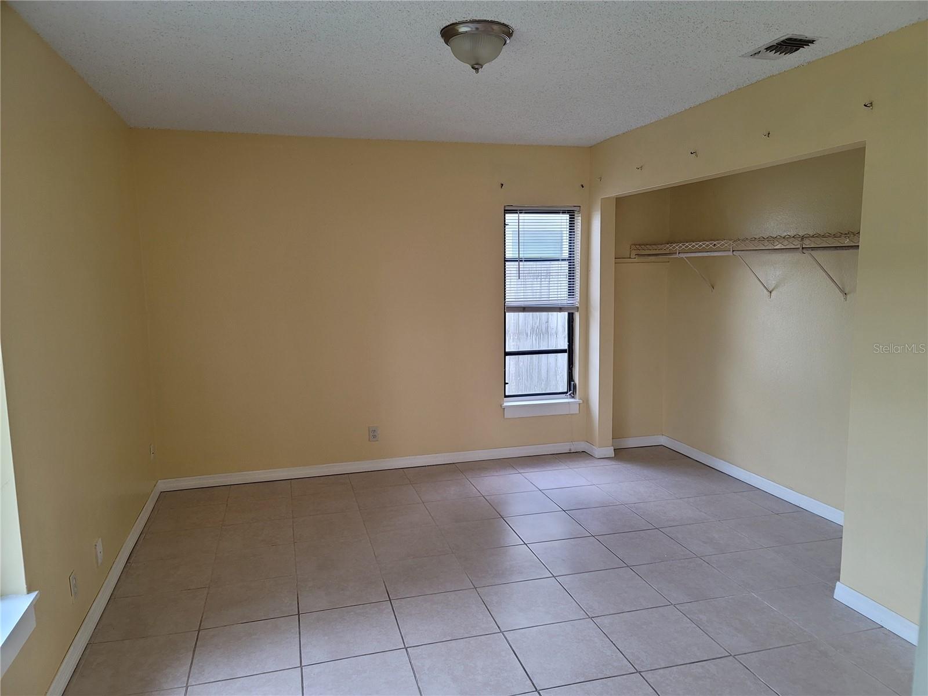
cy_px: 348
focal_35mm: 25
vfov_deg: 54.9
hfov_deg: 69.4
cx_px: 464
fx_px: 670
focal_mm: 7
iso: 200
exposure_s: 1/119
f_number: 1.8
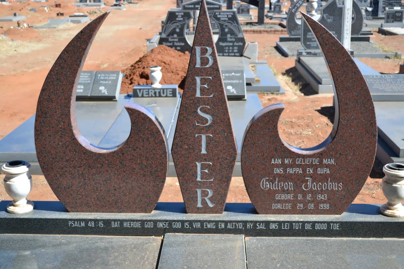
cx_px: 202
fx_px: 539
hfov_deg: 41.1
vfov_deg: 28.1
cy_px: 134
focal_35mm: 48
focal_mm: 32
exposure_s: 1/125
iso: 160
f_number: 5.6
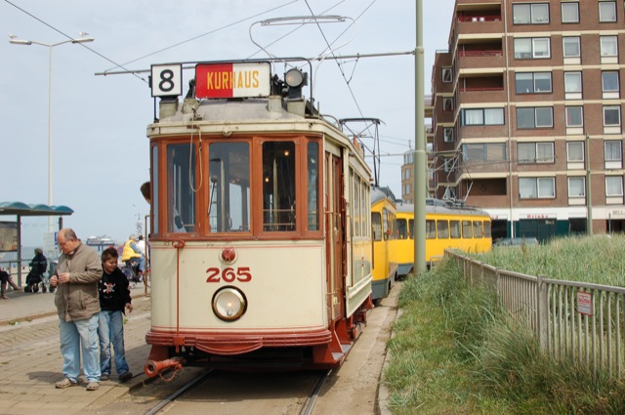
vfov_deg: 25.7
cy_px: 208
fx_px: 910
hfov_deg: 37.9
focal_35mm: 52
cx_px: 312
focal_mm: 35
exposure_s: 1/320
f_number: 9
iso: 200
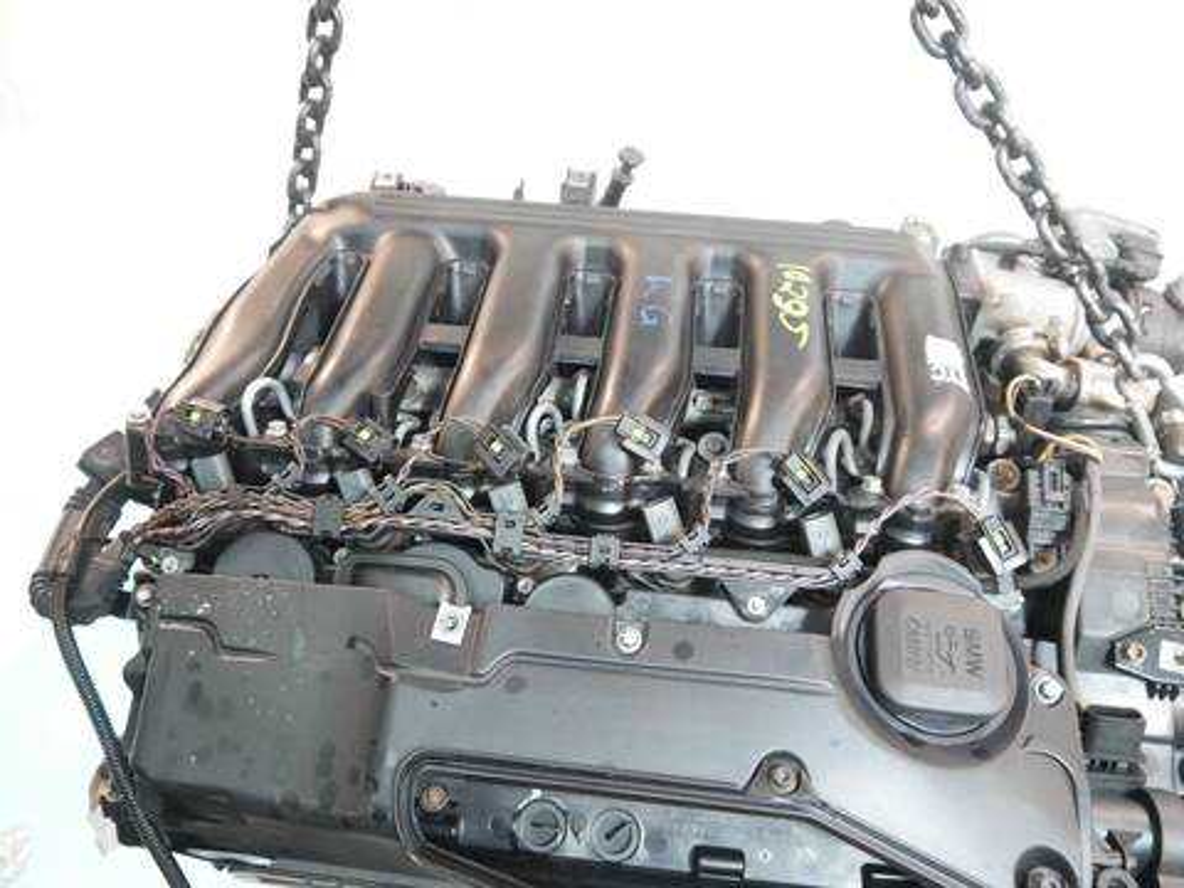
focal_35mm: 28
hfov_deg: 63.4
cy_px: 444
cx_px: 592
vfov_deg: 49.7
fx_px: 958
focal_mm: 14
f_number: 3.5
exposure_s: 1/125
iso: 3200
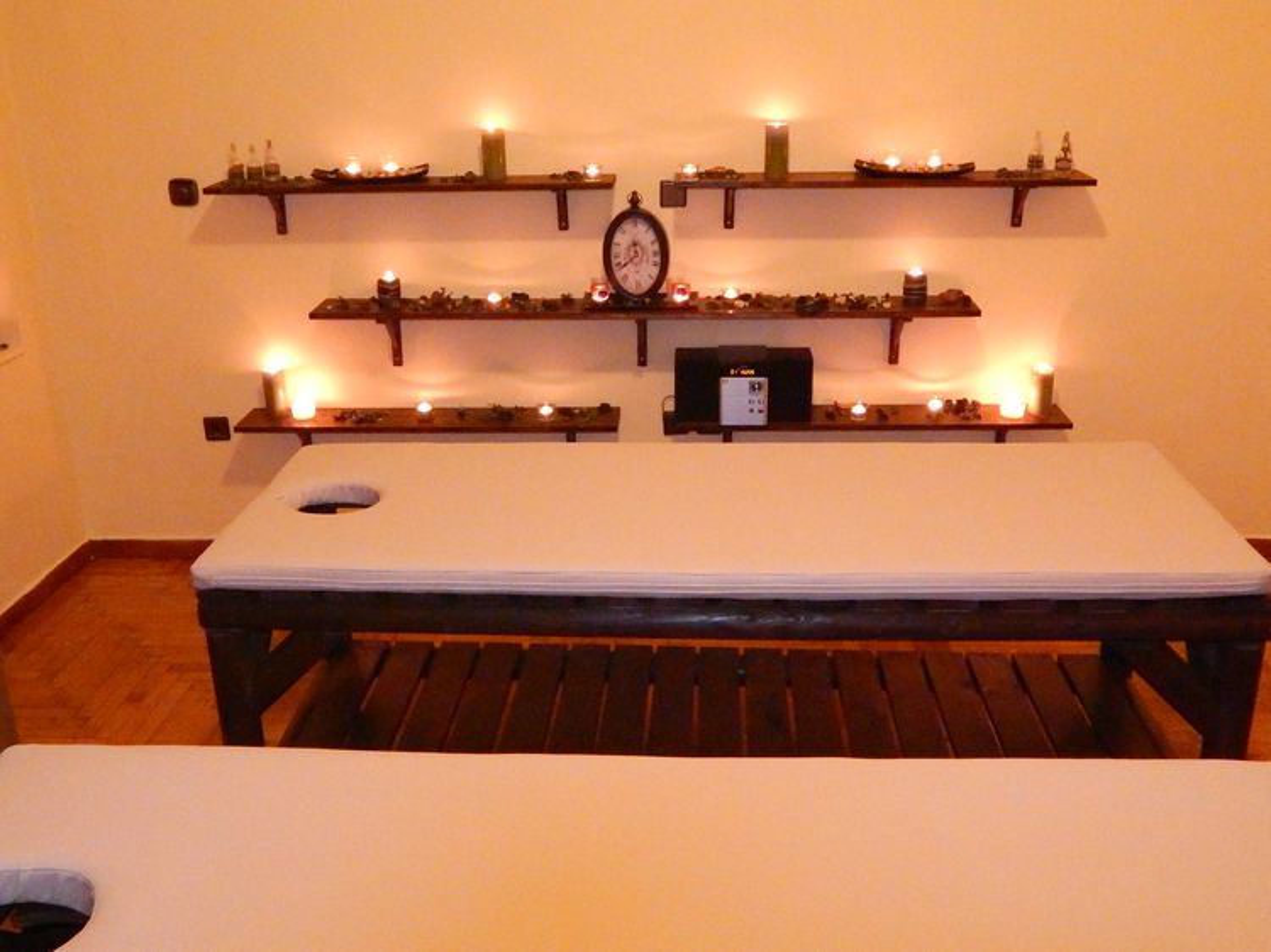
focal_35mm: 35
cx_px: 636
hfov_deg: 52.6
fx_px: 1285
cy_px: 476
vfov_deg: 40.7
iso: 3200
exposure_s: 1/30
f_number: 3.3
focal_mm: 6.1
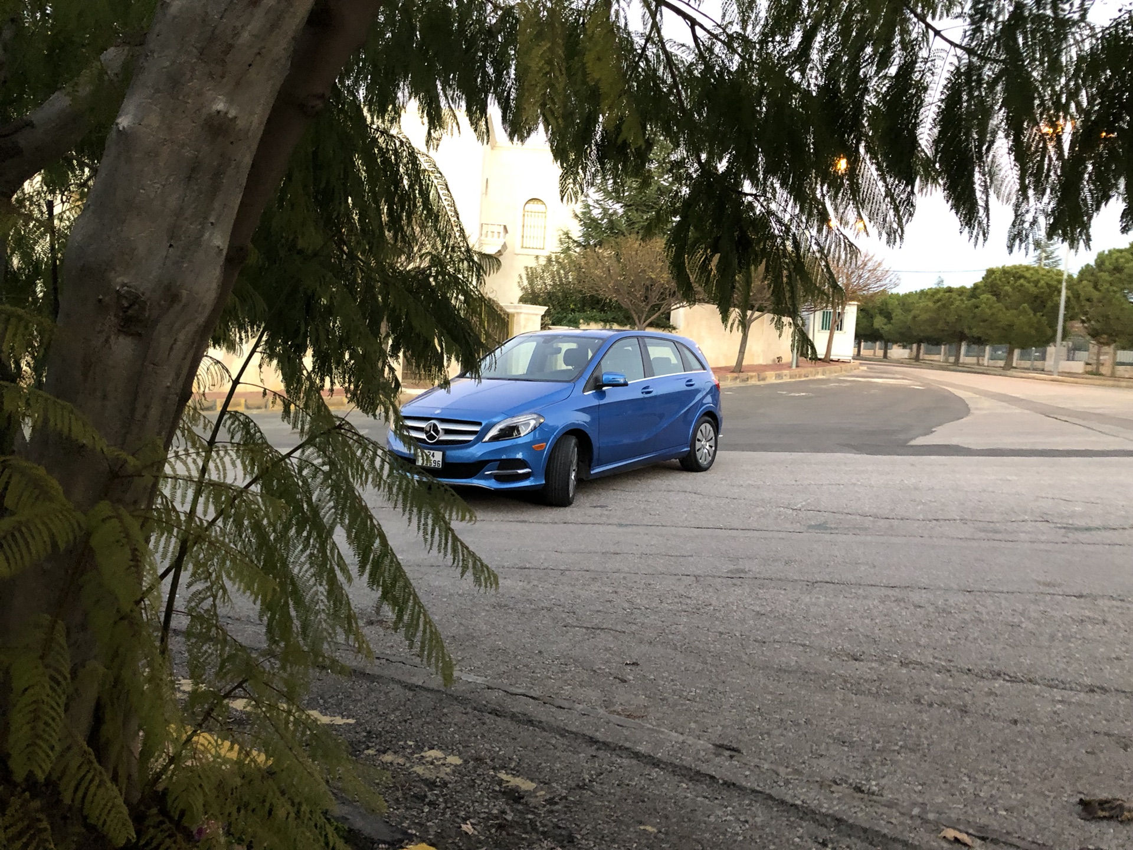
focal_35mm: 28
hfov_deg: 63.4
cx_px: 566
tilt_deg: -2.4
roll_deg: -3.5
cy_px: 425
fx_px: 916
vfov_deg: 49.7
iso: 100
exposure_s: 1/7
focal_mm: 4
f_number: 1.8
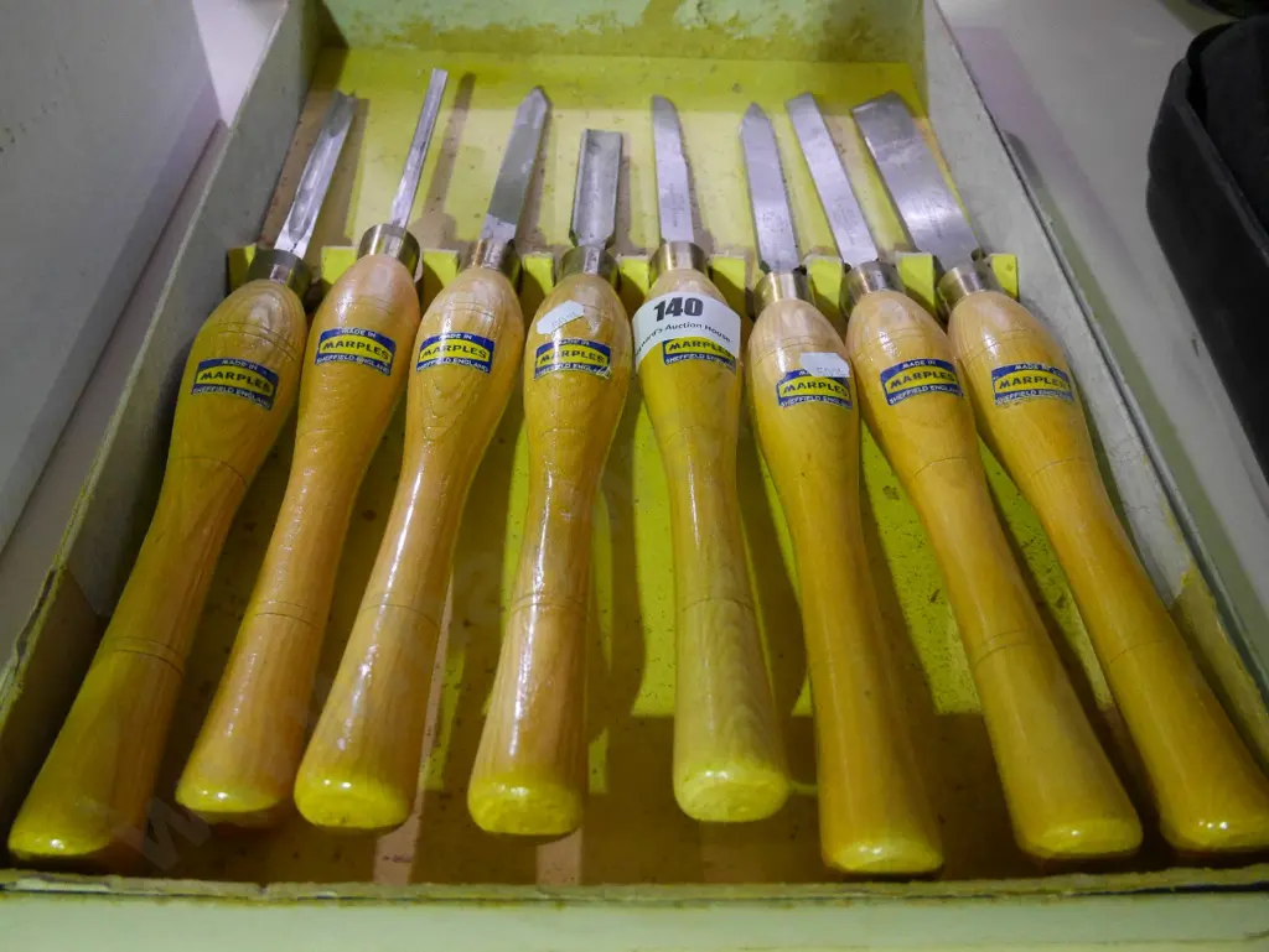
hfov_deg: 59.9
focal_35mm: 30
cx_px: 634
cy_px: 476
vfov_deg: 46.8
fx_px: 1100
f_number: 4
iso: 3200
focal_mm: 15
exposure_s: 1/50
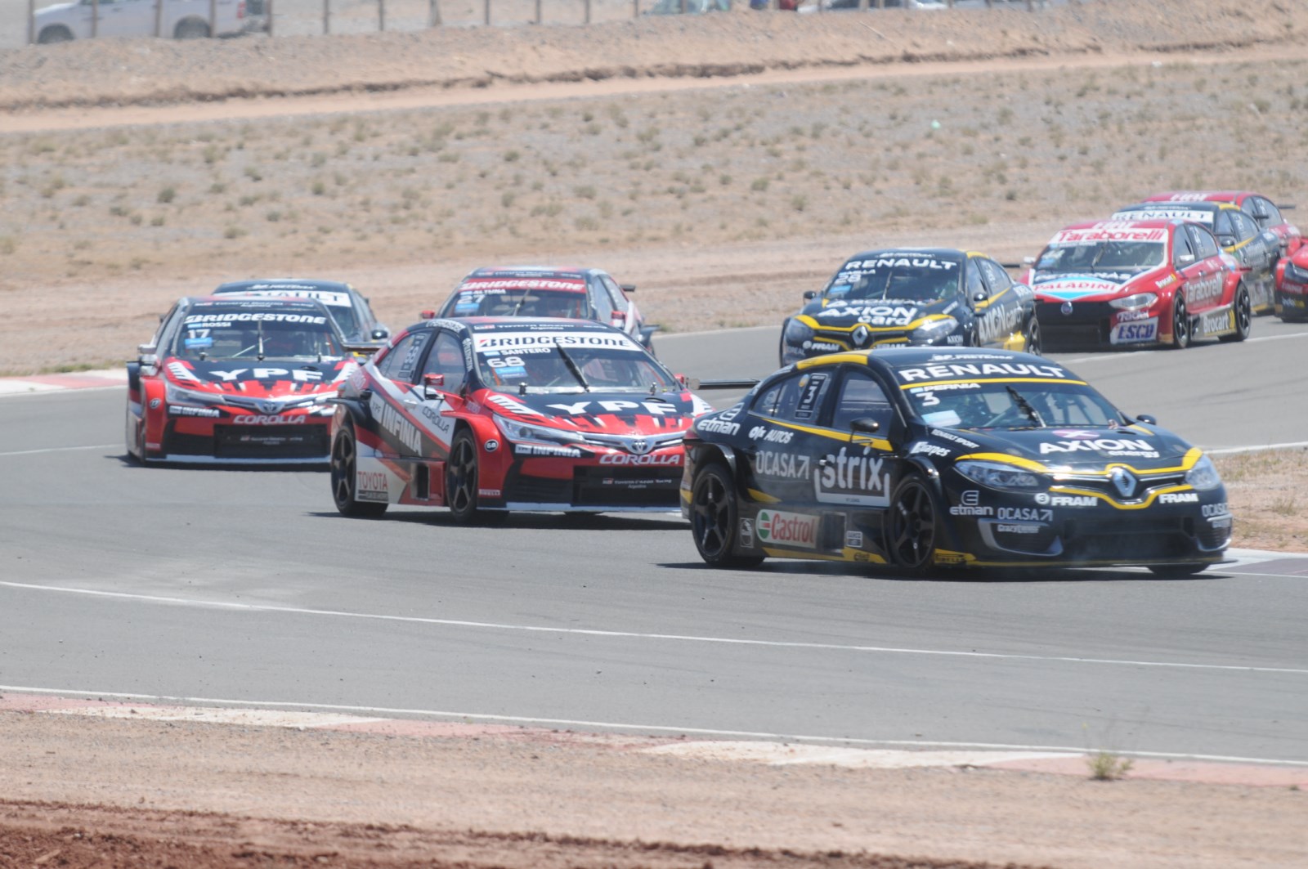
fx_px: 14698
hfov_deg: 5.1
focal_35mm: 405
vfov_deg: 3.4
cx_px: 654
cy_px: 434
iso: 200
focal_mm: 270
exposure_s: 1/1250
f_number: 4
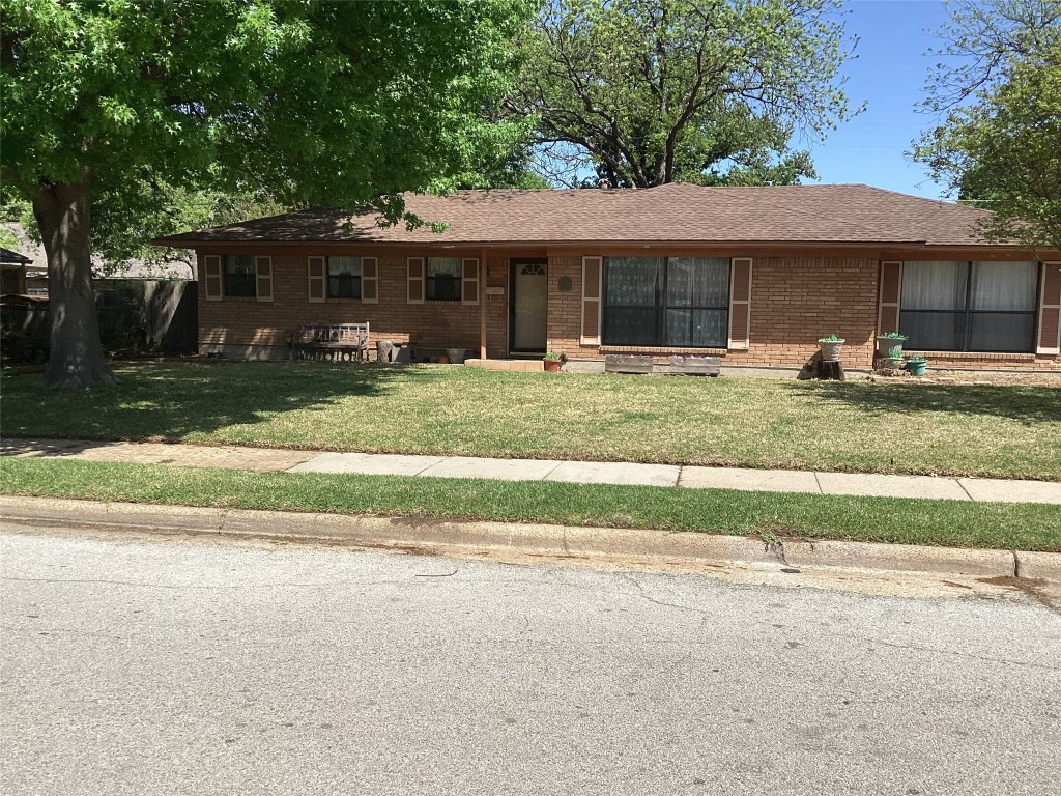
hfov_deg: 58.4
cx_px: 530
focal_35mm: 31
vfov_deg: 45.4
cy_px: 398
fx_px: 950
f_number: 2.4
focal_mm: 3.3
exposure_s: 1/1359
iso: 25
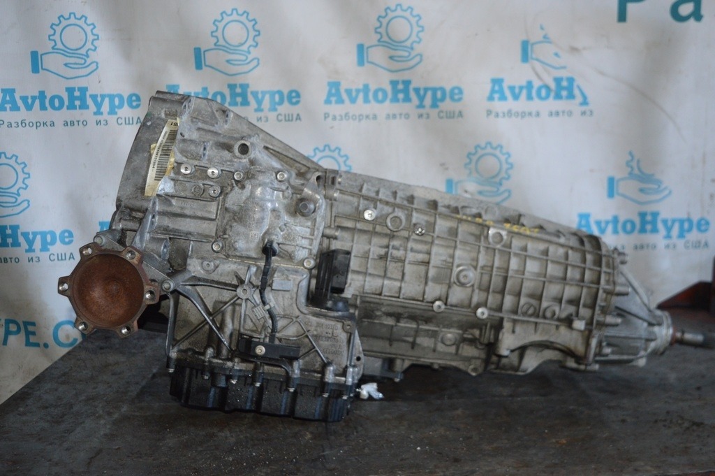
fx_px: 804
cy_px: 238
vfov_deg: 33.0
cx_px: 358
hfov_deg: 48.0
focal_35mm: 40
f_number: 4
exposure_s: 1/60
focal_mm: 27
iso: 1100
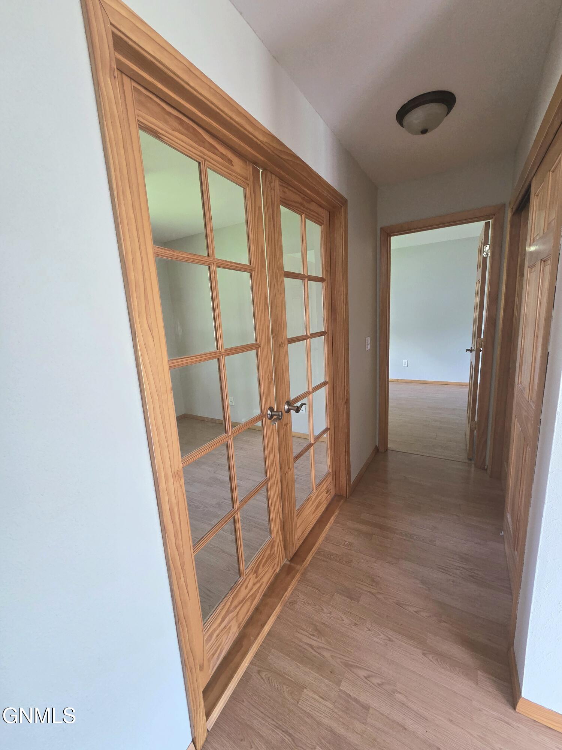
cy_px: 375
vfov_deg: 106.2
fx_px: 281
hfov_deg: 89.9
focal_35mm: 13
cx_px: 281
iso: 320
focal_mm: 2.2
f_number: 2.2
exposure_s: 1/60.2
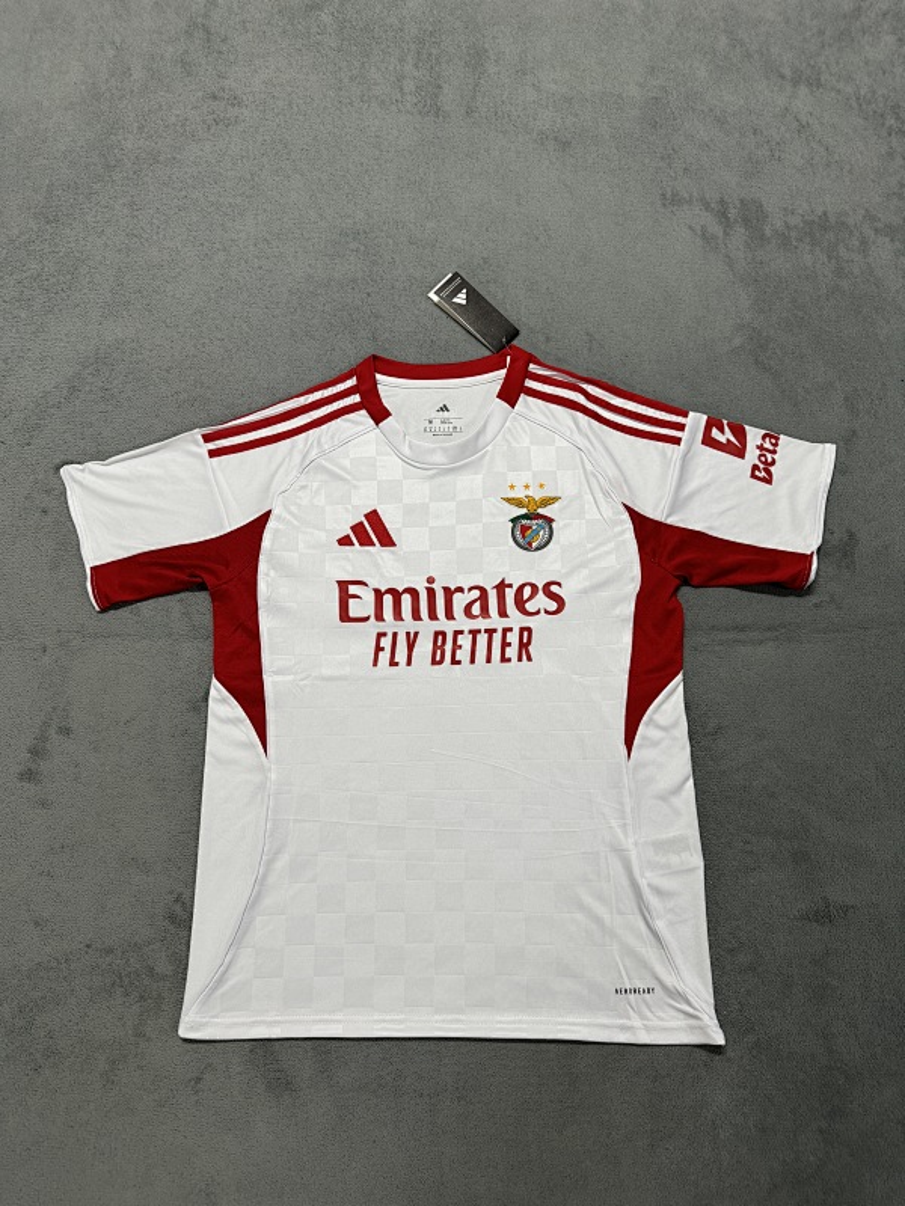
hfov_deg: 56.8
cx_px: 452
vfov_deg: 71.6
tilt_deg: -74.8
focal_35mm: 24
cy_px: 603
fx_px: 837
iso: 160
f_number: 1.78
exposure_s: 1/100
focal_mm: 6.76
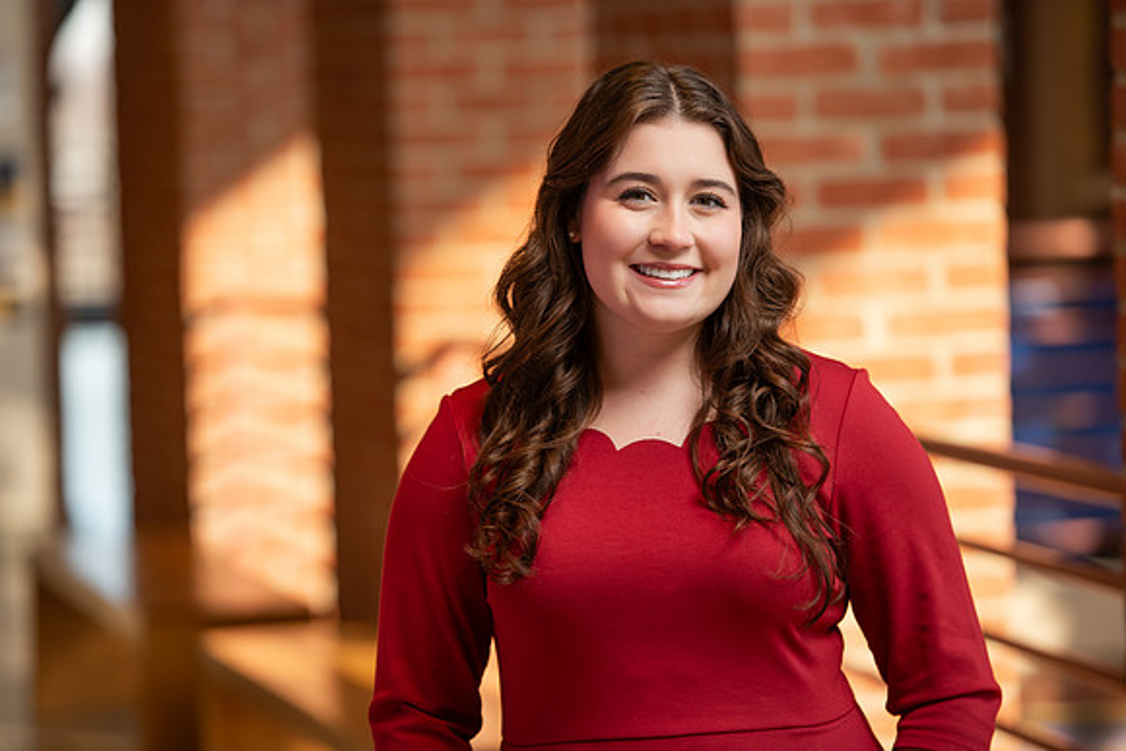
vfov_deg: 8.6
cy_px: 376
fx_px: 5005
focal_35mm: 160
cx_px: 563
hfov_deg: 12.8
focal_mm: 160
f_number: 3.2
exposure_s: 1/250
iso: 250
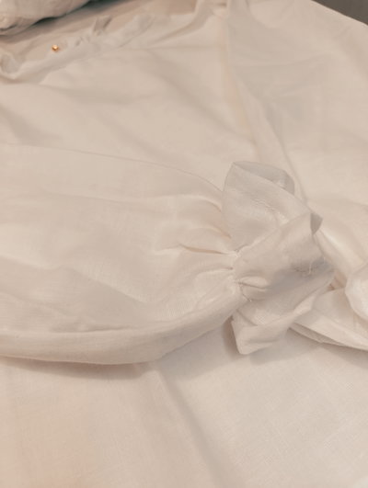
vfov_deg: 73.8
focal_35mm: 23
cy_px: 244
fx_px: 325
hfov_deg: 59.0
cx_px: 184
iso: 640
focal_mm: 6.14
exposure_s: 1/100
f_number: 1.6
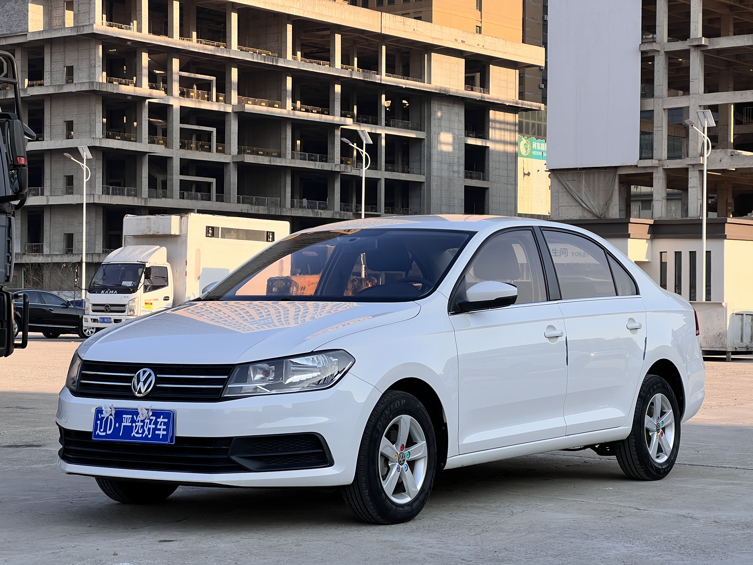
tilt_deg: +1.1
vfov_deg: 19.1
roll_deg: +0.3
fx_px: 1675
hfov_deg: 25.3
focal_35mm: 77
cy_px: 282
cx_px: 376
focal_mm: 9
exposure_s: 1/280
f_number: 2.8
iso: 32
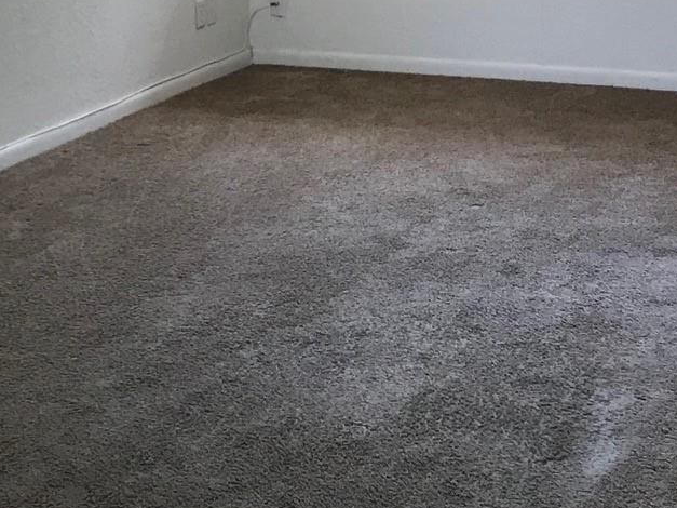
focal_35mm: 90
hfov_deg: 21.8
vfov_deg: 15.8
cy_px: -112
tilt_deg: -4.6
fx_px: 1760
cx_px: 276
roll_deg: +1.8
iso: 25
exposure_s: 1/40
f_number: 1.8
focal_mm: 3.99
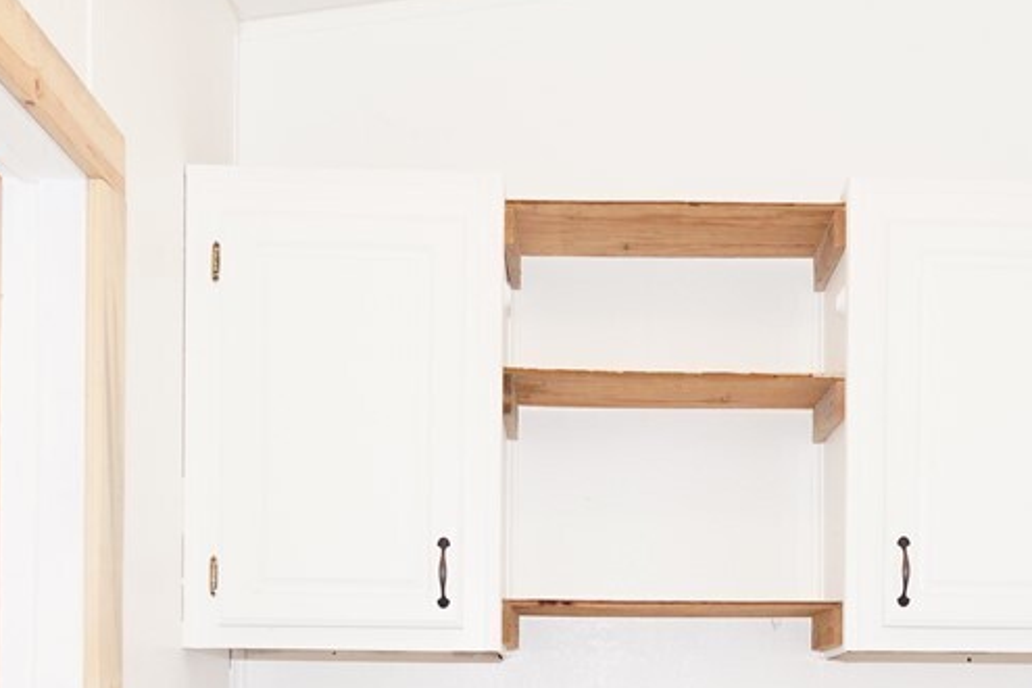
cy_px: 722
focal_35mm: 48
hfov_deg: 40.8
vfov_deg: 26.3
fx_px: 1376
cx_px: 641
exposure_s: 1/160
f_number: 3.5
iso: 1600
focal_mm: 14
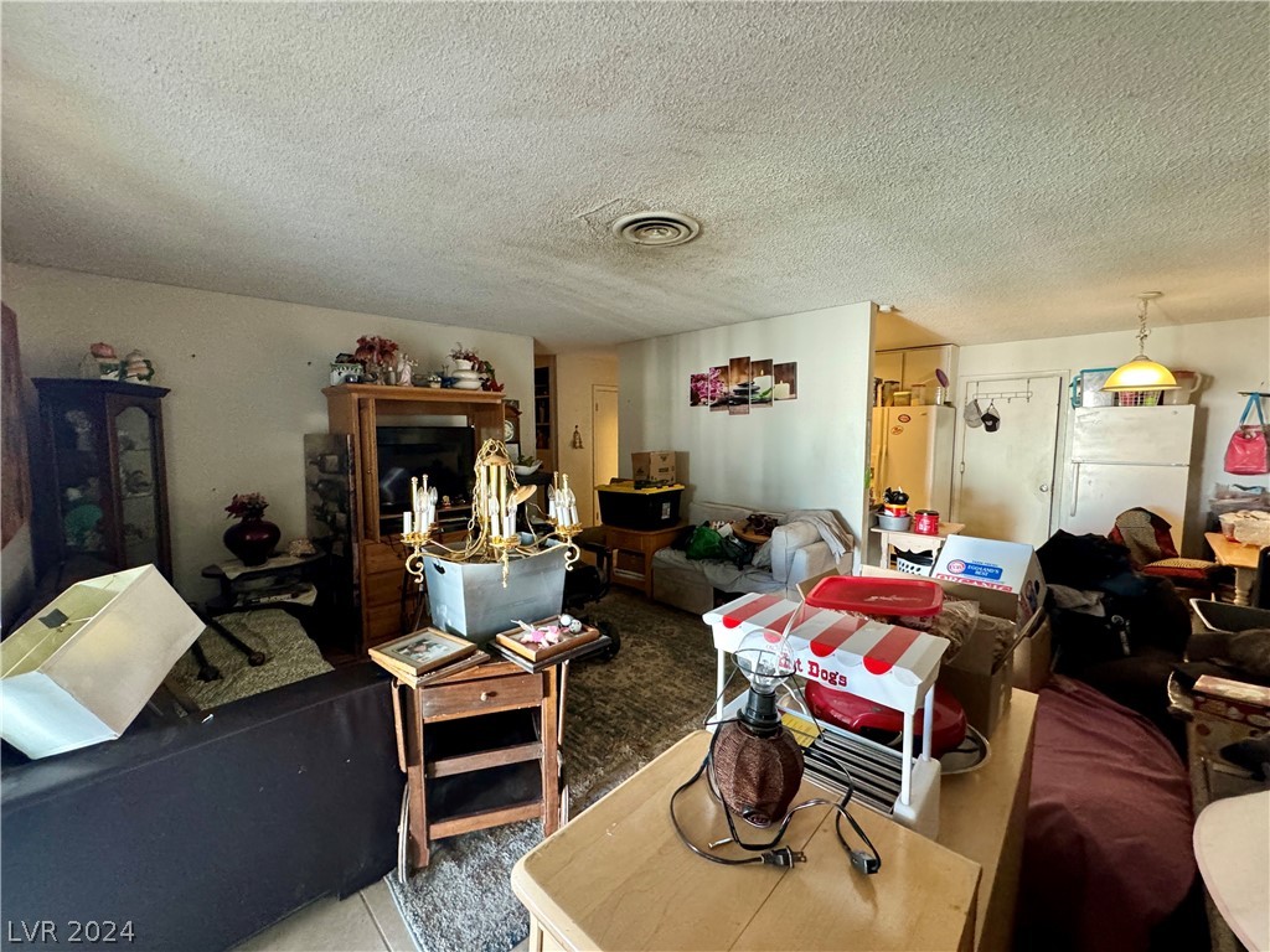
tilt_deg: -5.5
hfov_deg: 102.1
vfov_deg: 85.7
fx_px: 514
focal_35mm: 14
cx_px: 635
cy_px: 476
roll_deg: -0.3
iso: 500
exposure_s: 1/60
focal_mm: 2.22
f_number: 2.2
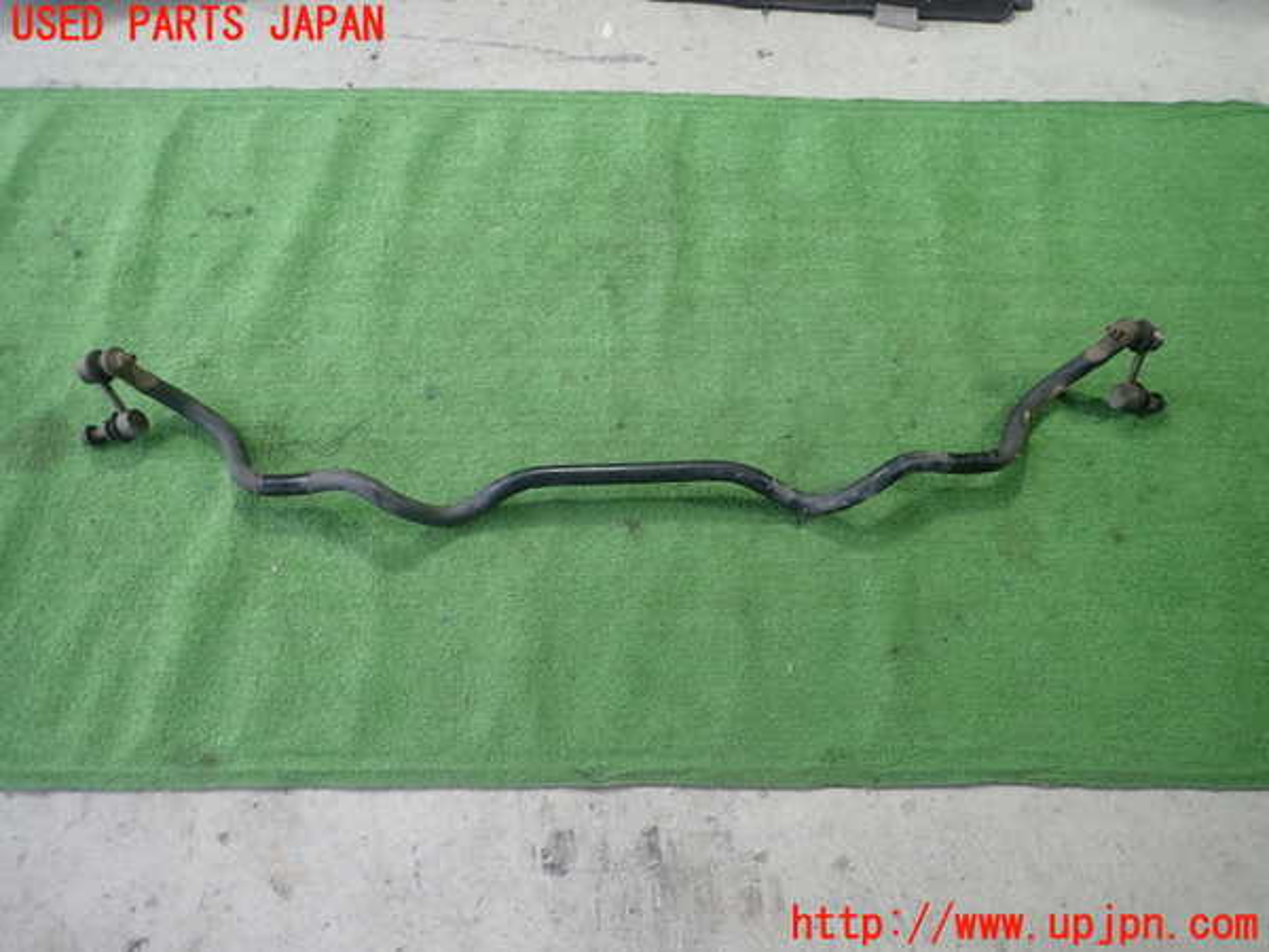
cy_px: 476
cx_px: 634
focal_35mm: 25
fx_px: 916
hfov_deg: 69.4
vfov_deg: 54.9
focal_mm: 4.5
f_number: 2
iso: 160
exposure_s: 1/60
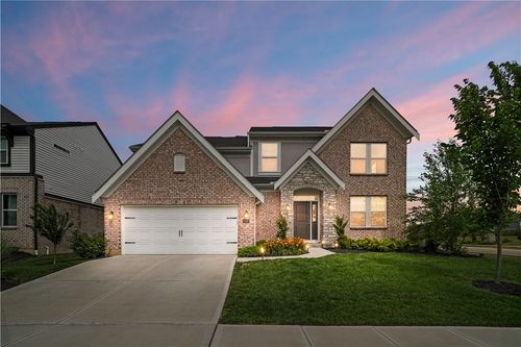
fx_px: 231
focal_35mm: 16
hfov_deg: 96.8
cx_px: 260
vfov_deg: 73.7
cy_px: 174
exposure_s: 1/1250
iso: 100
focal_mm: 16
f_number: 5.6
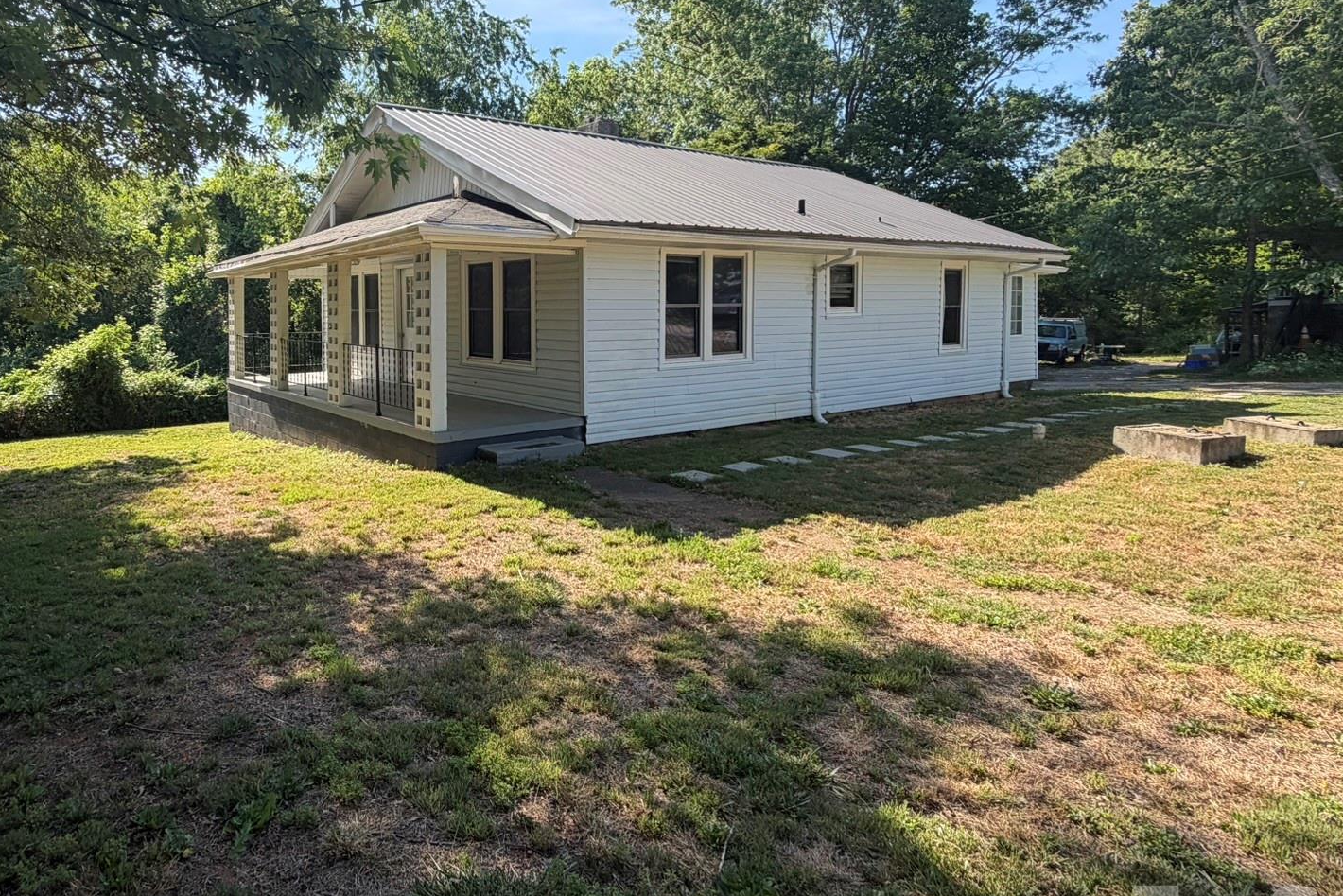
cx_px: 465
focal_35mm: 21
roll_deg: +0.7
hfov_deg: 79.0
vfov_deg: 58.9
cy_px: 344
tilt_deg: -3.7
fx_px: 783
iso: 50
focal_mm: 2.22
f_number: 2.2
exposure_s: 1/502
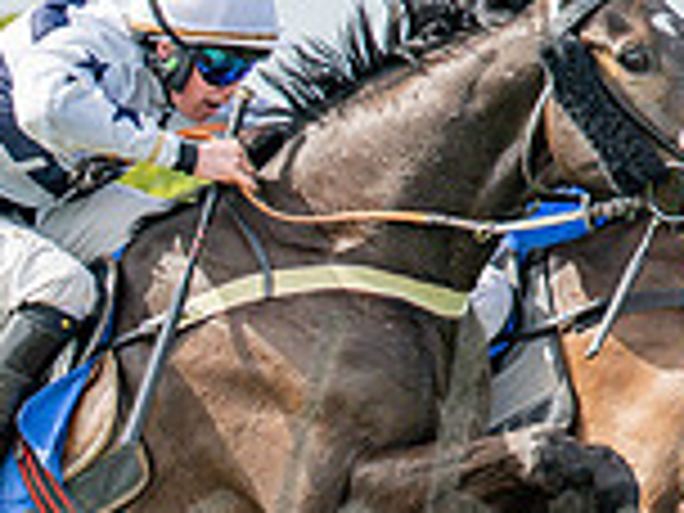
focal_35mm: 394
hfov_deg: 5.0
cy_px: 630
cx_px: -153
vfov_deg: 3.8
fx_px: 7785
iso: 200
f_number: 4
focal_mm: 70
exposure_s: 1/1600
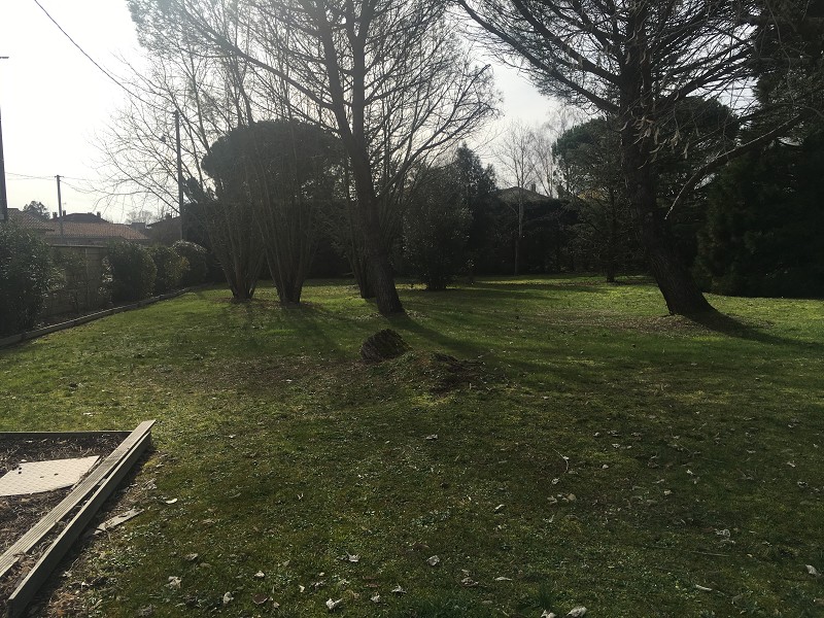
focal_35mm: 29
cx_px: 412
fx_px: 690
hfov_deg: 61.7
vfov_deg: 48.2
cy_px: 309
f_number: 2.2
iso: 25
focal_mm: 4.15
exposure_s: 1/1923
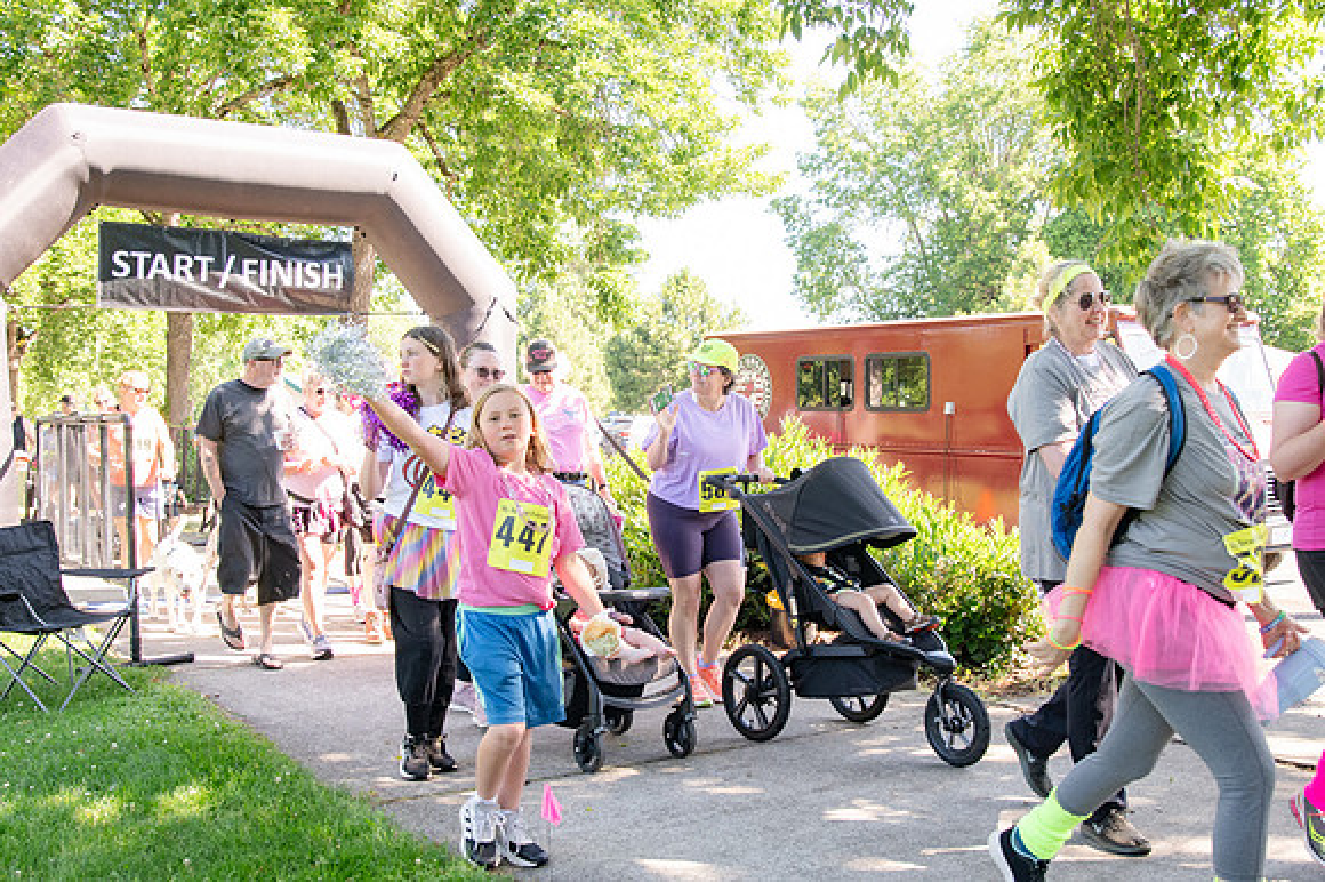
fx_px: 1324
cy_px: 441
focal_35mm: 36
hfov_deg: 53.2
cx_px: 662
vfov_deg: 36.8
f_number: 3.5
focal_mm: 24
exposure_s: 1/400
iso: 500
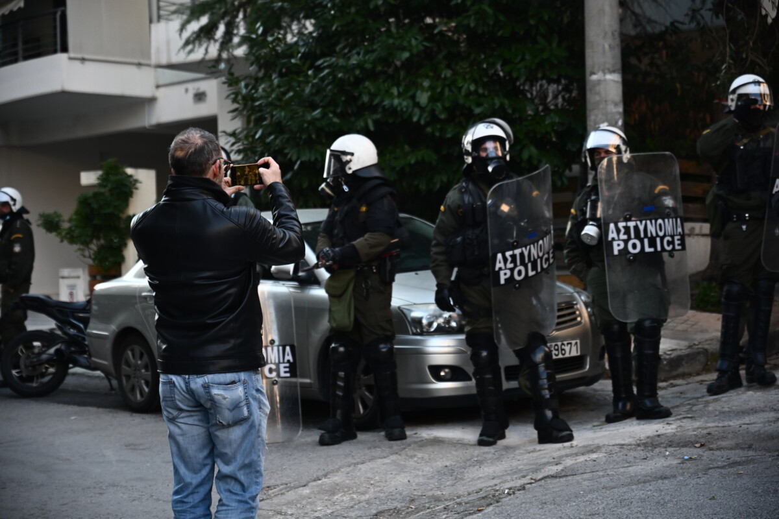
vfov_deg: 19.5
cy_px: 260
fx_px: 1515
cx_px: 390
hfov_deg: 28.8
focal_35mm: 70
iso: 800
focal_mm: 70
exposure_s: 1/800
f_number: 4
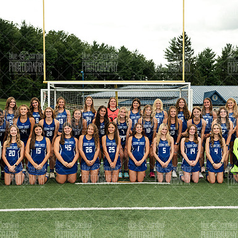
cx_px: 128
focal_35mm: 48
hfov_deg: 35.3
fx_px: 373
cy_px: 119
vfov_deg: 35.4
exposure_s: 1/200
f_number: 3.2
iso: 400
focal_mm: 35
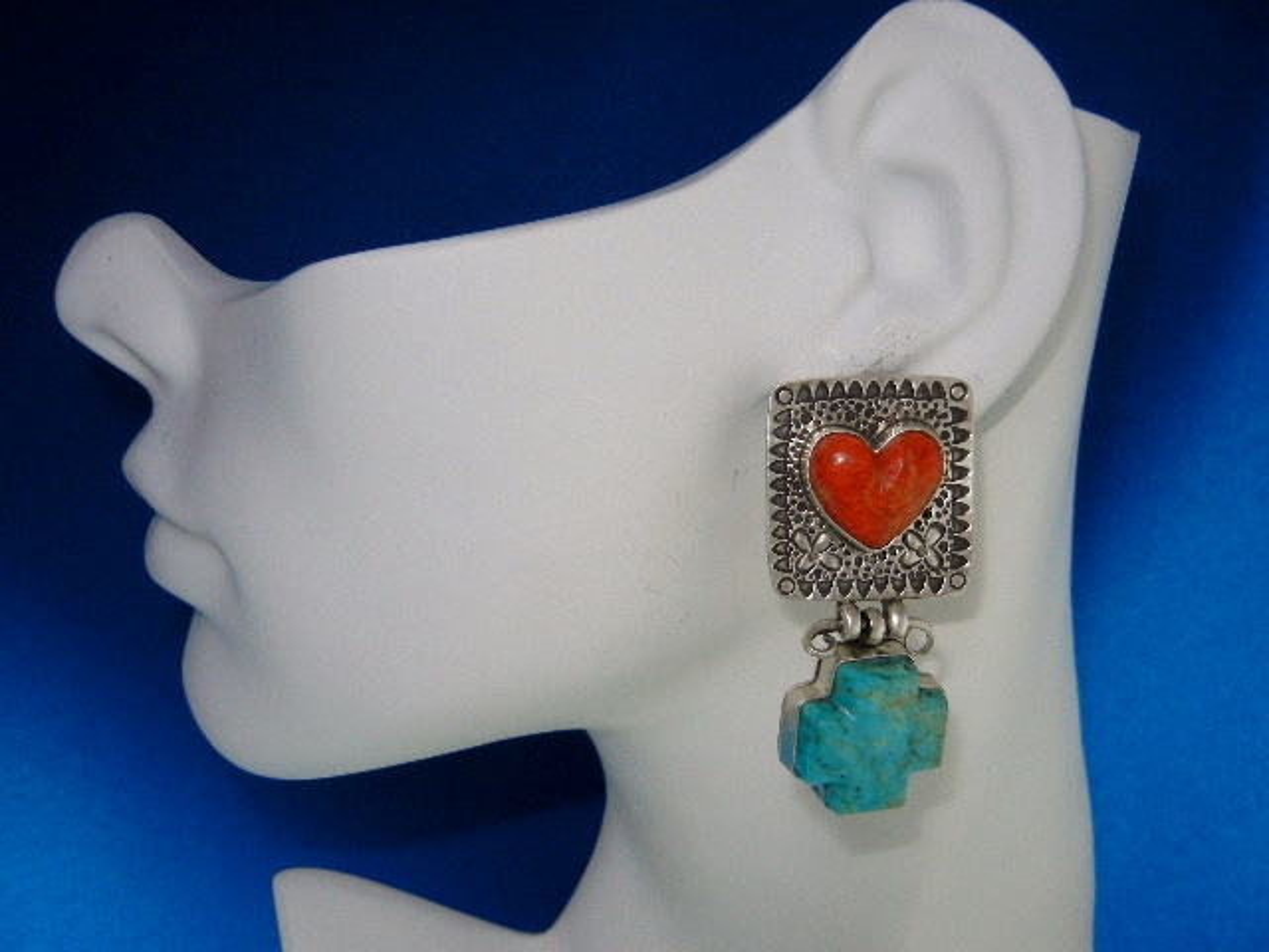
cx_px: 634
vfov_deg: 41.8
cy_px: 476
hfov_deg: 54.0
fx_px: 1246
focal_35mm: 34
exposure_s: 1/30
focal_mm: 6.2
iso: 334
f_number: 7.2
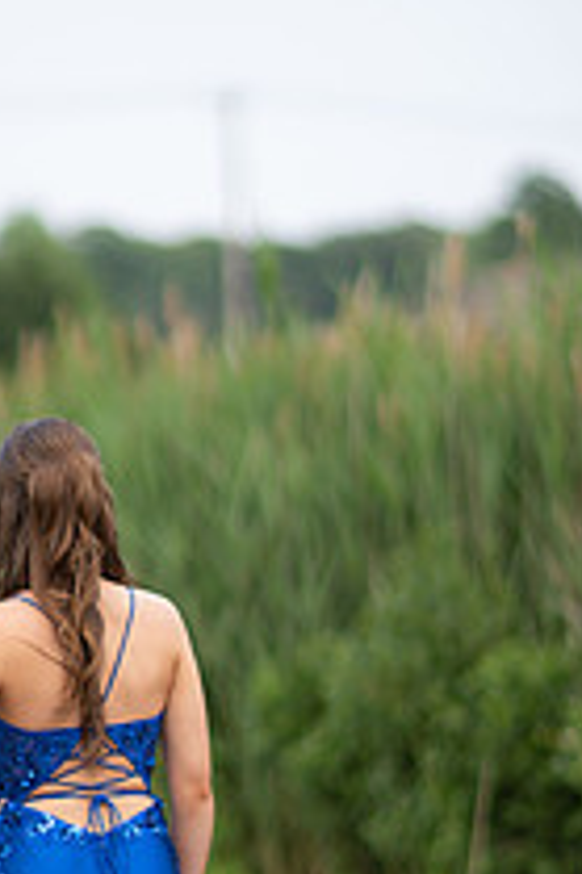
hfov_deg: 7.5
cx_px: 92
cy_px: 665
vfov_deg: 11.2
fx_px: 4445
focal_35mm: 183
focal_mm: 85
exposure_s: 1/2000
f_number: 1.3
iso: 100
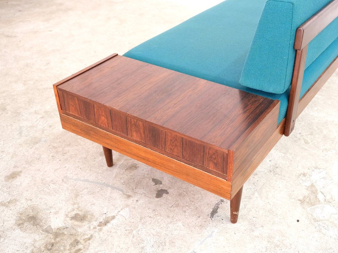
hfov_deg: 46.7
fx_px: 391
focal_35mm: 40
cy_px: 133
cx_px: 190
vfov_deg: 36.0
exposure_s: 1/34
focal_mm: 23.5
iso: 2500
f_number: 4
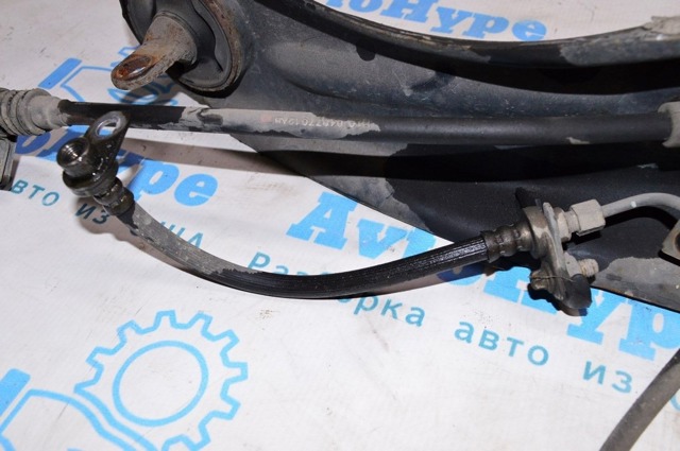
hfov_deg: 53.2
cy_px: 226
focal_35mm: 36
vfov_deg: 36.8
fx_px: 679
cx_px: 340
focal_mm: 24
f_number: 8
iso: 1600
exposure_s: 1/125
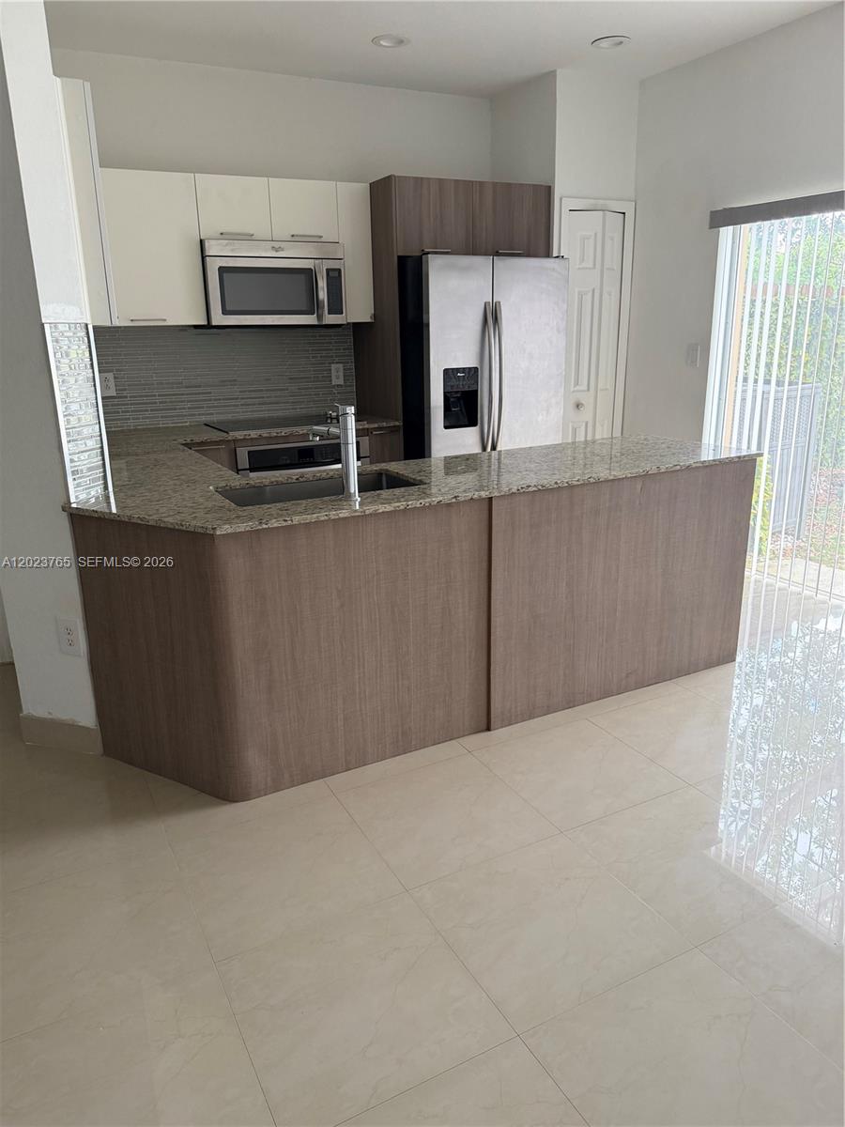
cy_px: 564
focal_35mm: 24
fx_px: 781
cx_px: 422
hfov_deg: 56.8
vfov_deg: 71.6
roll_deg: +1.1
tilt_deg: -17.3
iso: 200
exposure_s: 1/92
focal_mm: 6.76
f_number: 1.78
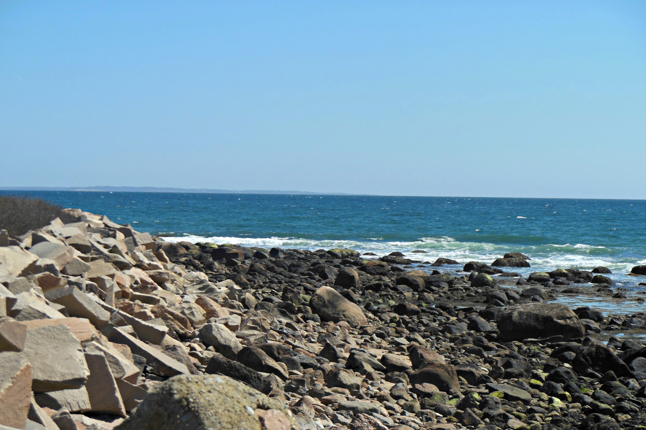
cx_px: 324
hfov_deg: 17.6
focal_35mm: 116
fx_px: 2081
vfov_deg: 11.8
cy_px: 237
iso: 125
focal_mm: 19.7
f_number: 4.8
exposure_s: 1/1250
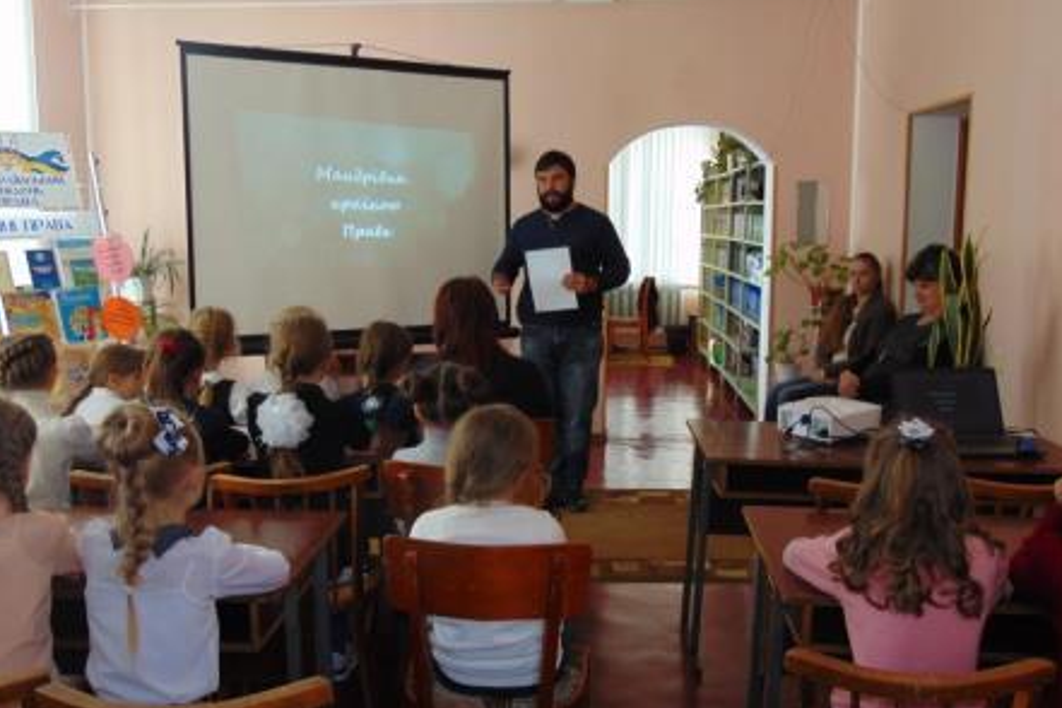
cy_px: 364
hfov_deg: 51.9
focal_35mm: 37
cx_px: 532
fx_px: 1091
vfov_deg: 35.9
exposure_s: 1/50
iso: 80
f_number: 3.2
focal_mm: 6.3
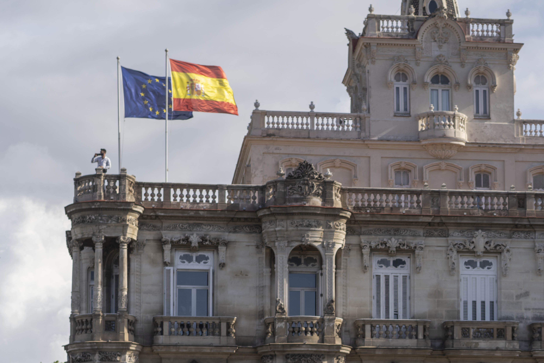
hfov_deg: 14.3
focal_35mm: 143
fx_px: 2161
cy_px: 397
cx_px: 440
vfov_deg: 9.5
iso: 100
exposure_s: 1/400
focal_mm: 55
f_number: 5
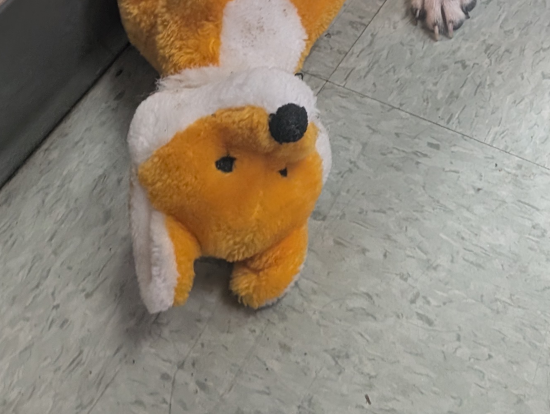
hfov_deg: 26.0
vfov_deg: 19.1
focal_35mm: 74
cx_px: 408
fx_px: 1177
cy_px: -54
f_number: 1.68
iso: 380
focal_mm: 6.9
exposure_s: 1/120
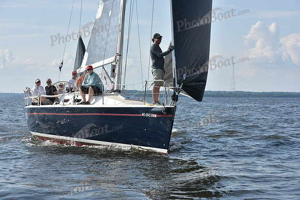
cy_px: 100
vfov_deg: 14.4
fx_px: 792
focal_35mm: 95
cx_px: 150
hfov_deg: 21.5
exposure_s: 1/1250
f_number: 8
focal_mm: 95
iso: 320
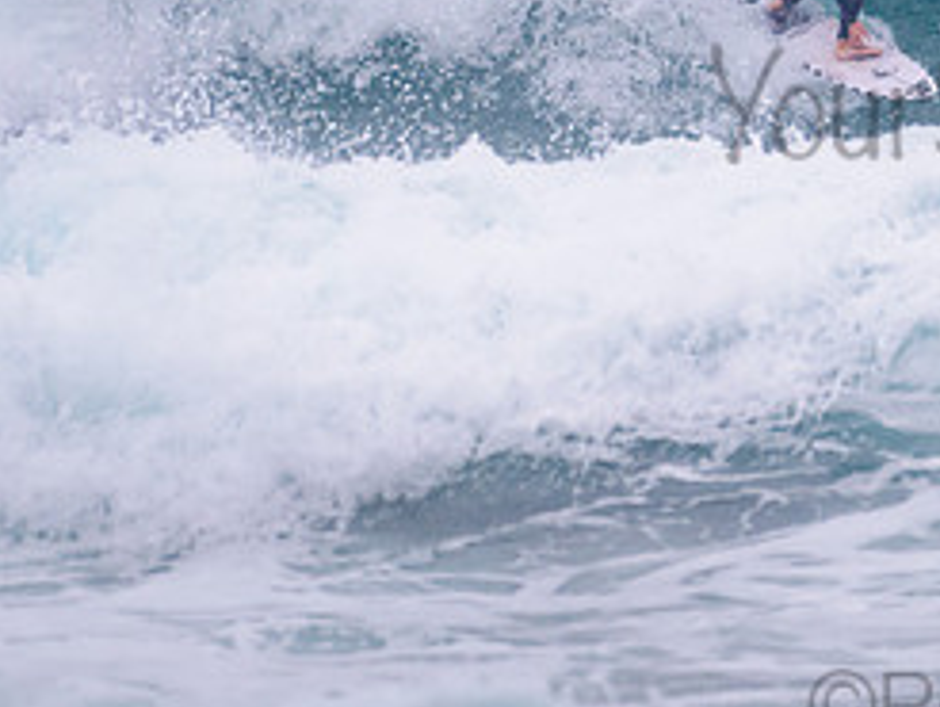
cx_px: 854
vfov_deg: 1.1
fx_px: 37701
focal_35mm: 1387
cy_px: -96
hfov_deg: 1.4
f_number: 5.6
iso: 1100
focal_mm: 500
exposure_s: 1/2000
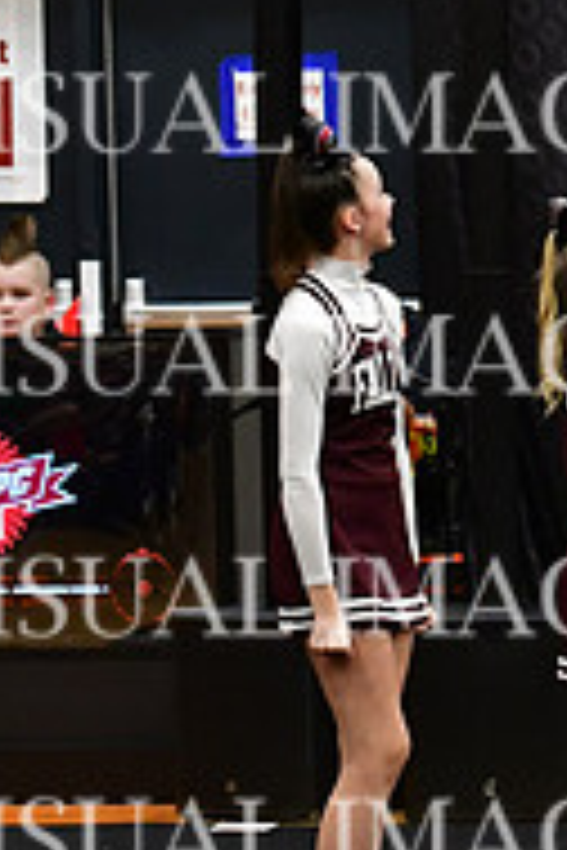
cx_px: 682
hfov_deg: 2.9
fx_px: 11079
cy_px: 234
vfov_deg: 4.4
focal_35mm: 469
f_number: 3.5
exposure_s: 1/500
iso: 4000
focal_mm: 102
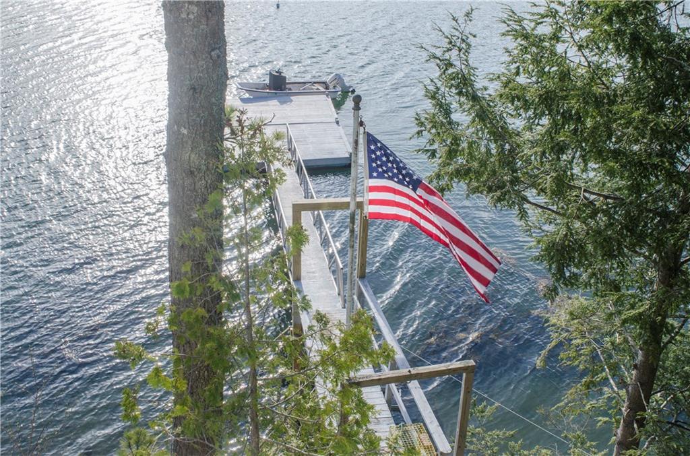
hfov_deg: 53.3
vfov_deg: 36.7
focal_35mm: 36
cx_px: 345
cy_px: 228
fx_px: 688
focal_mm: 24
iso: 200
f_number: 13
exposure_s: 1/100
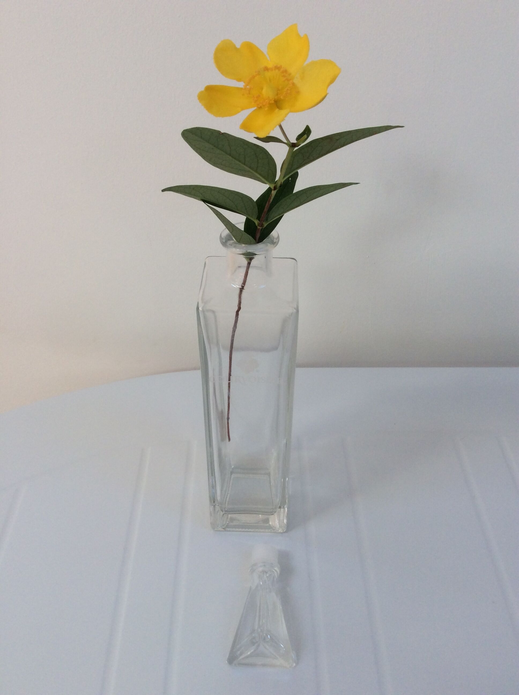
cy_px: 348
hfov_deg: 44.1
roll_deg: +0.2
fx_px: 641
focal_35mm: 32
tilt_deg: -39.3
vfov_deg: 56.9
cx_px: 260
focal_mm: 3.3
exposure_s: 1/100
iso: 50
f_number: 2.4
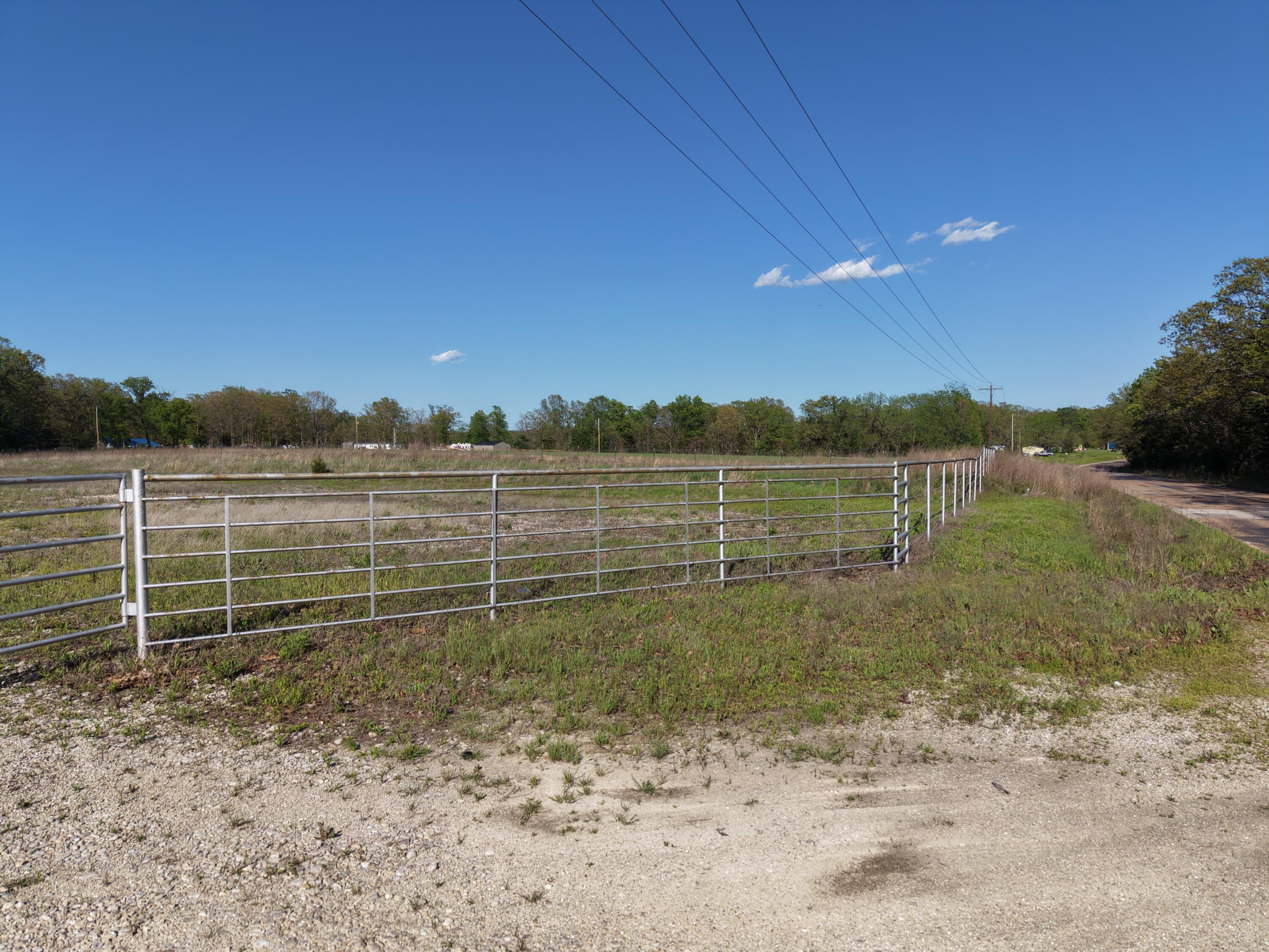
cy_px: 476
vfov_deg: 56.8
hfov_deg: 71.6
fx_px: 880
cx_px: 634
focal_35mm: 24
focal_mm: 8.67
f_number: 1.8
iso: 120
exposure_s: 1/5000
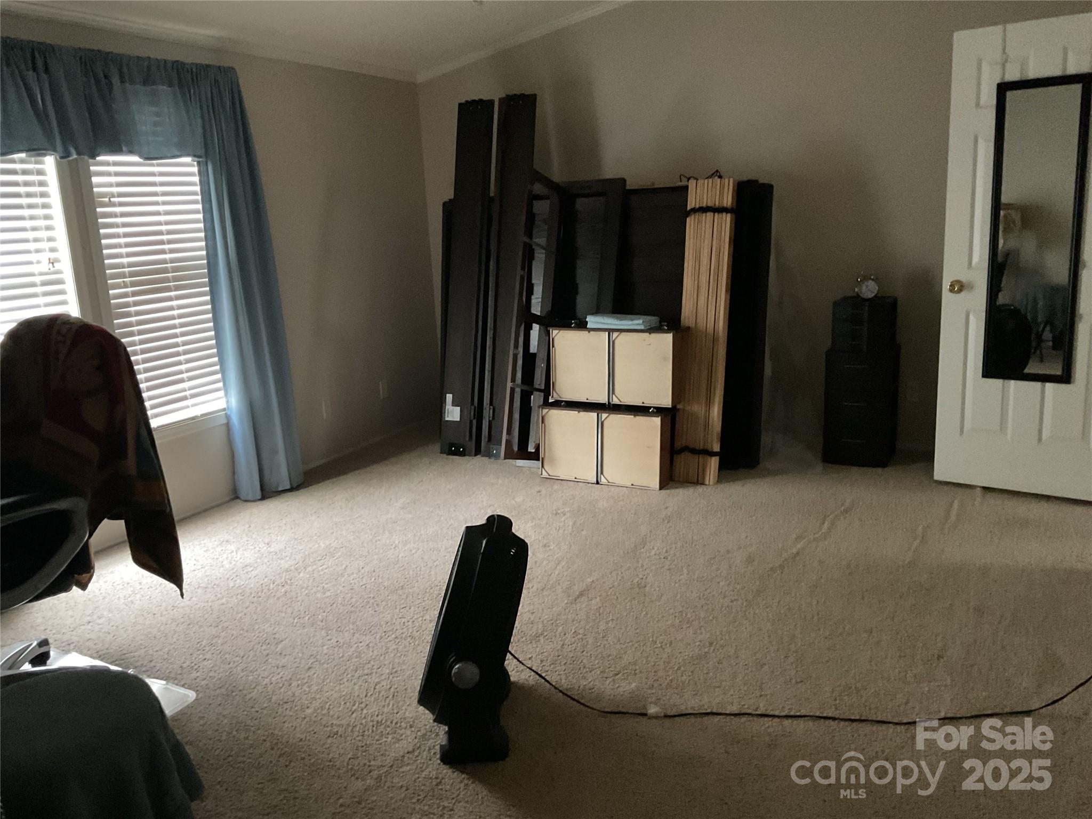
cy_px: 410
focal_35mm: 29
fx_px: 915
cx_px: 546
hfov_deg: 61.7
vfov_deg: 48.2
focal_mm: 3
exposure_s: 1/24
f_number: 1.8
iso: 500
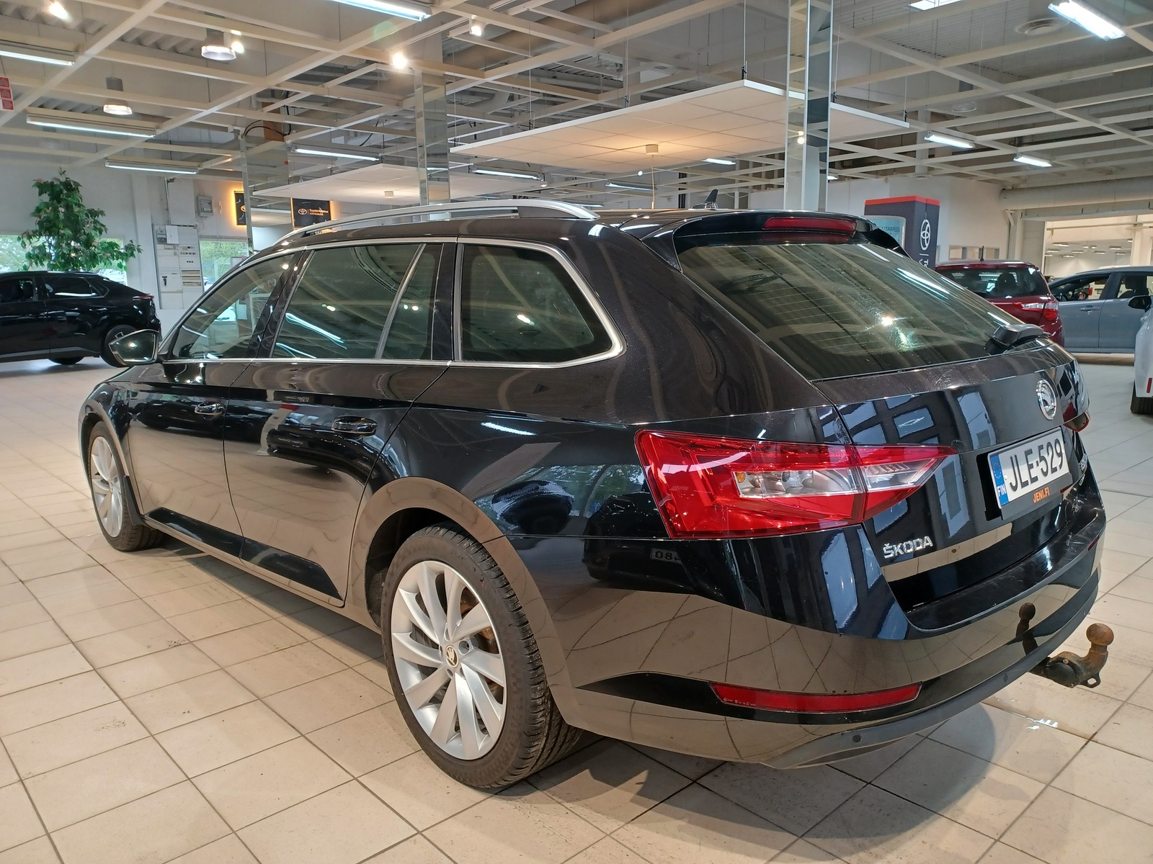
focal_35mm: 25
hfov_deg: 69.4
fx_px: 833
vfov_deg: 54.9
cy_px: 432
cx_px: 576
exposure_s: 1/50
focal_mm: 4.6
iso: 200
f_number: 1.8
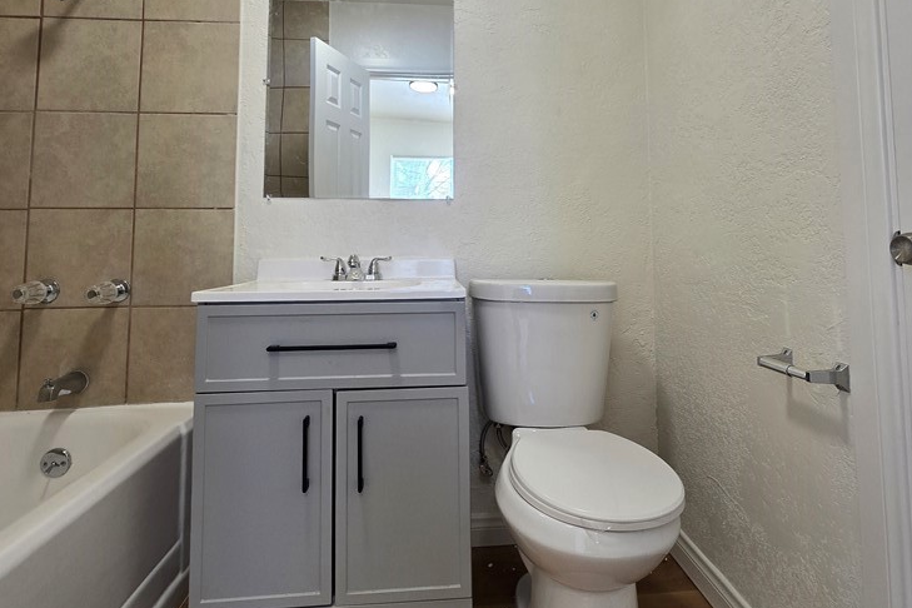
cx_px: 470
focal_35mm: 19
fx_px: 481
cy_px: 205
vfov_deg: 63.0
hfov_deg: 86.9
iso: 50
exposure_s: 1/60
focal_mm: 2.2
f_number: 2.2
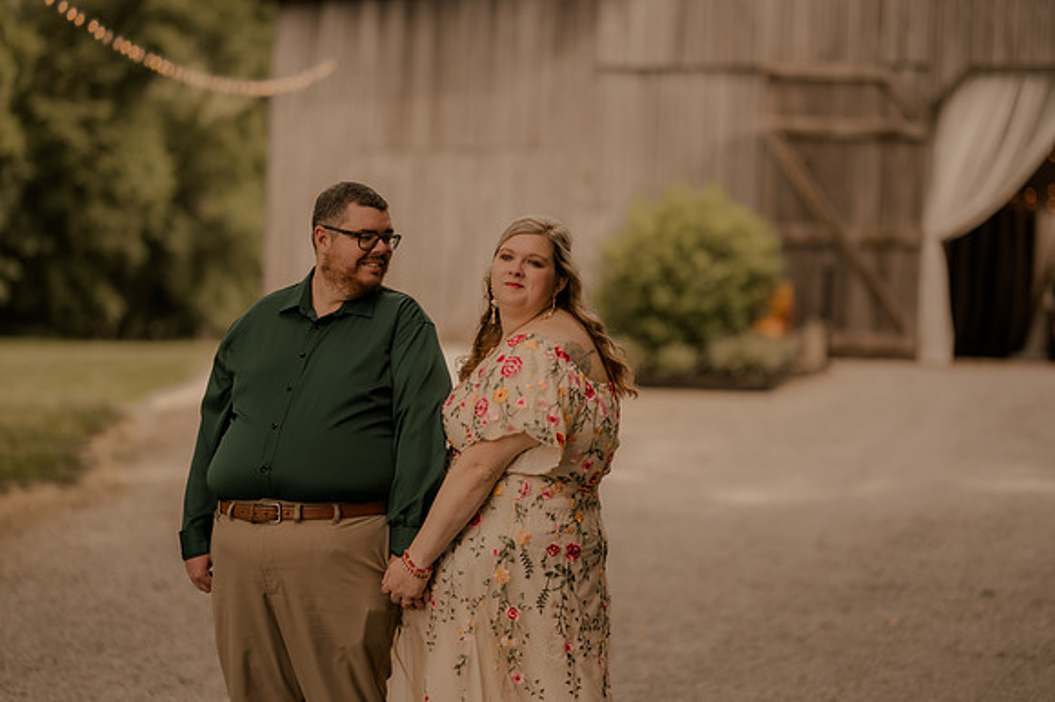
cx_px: 528
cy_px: 351
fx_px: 2489
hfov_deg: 23.9
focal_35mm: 85
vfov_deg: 16.1
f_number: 1.4
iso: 250
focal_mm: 85
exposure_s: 1/2500
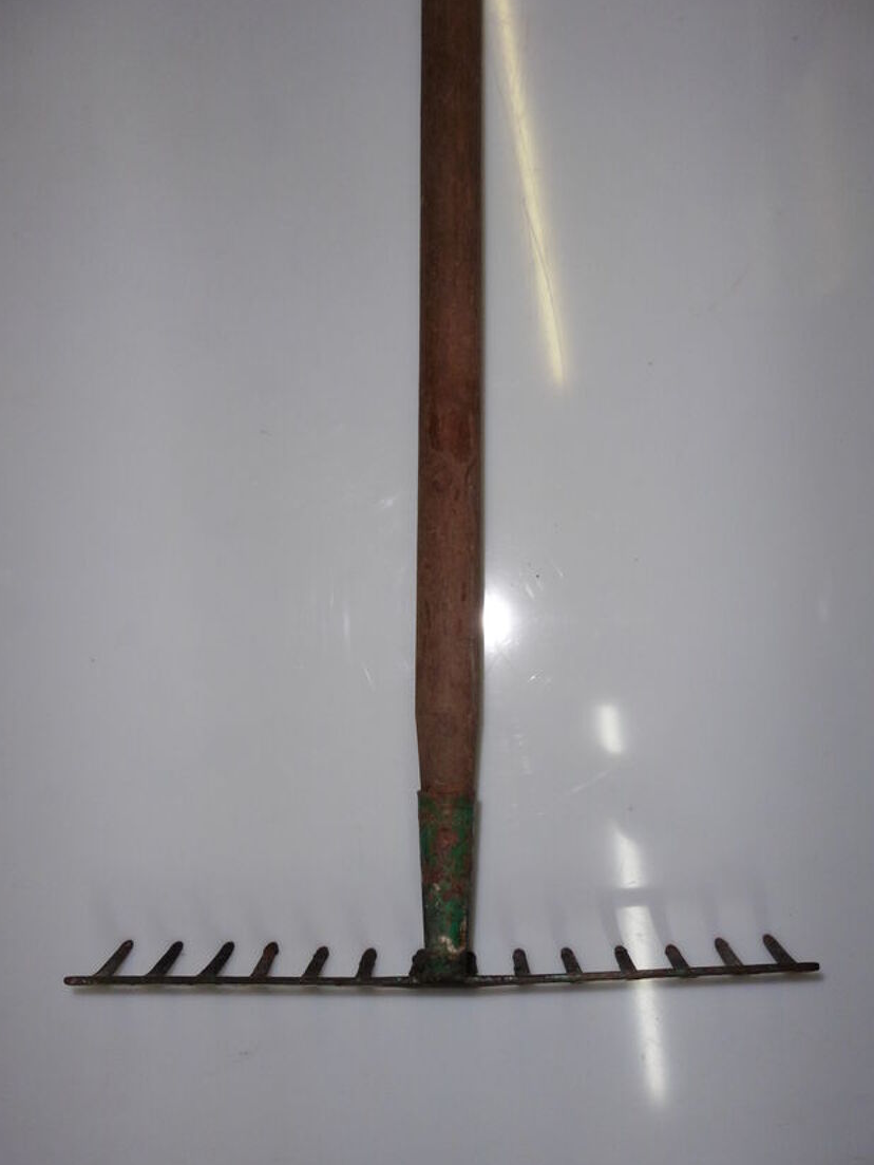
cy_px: 663
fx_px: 976
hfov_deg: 48.2
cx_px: 473
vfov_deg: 61.4
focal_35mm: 29
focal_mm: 4.3
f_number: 3.3
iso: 160
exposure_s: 1/60
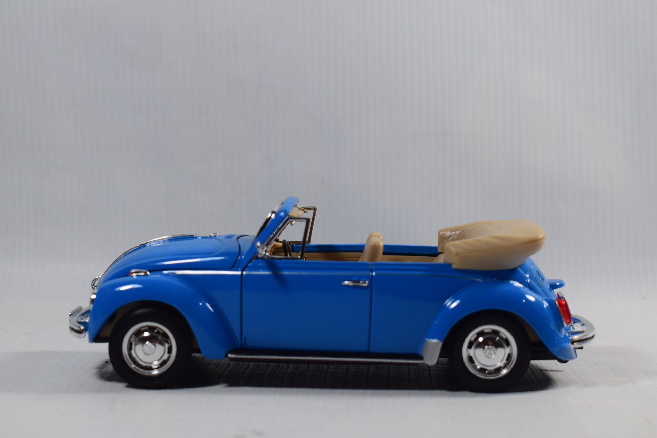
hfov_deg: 28.1
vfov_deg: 18.9
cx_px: 328
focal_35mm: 72
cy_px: 219
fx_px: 1314
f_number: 8
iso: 400
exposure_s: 1/50
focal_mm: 48
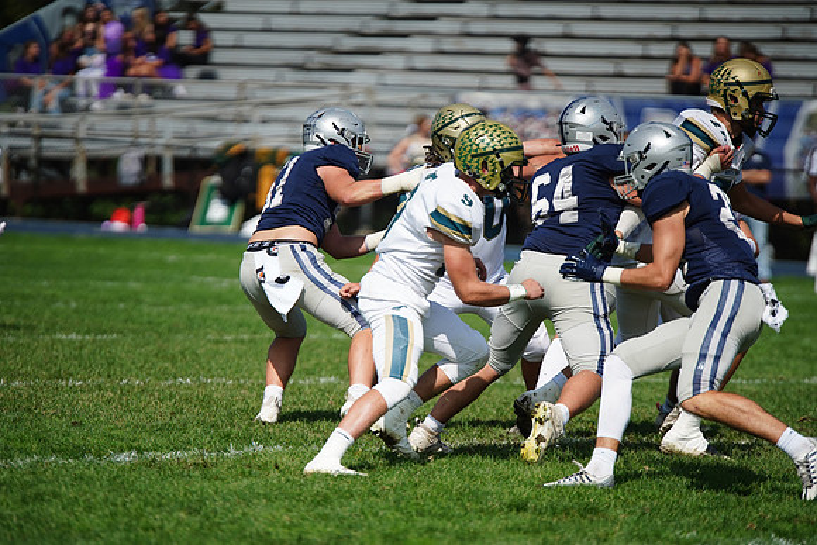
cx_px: 408
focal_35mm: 300
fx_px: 6810
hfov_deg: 6.9
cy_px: 272
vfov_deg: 4.6
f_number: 2.8
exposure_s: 1/8000
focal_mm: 300
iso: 400
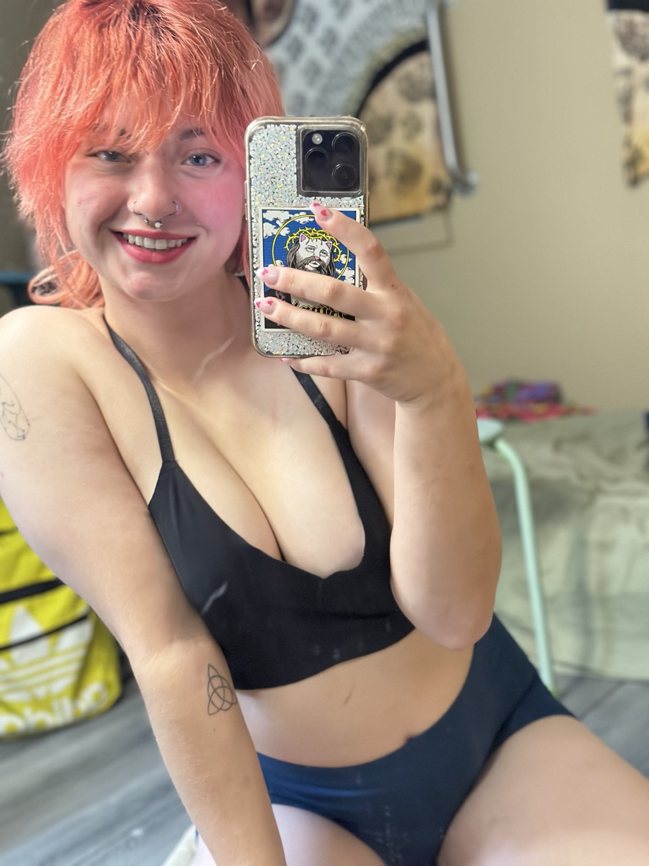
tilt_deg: -16.1
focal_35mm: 48
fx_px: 1200
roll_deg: +8.8
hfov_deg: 30.3
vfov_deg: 39.7
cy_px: 433
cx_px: 324
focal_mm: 6.86
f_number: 1.78
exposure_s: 1/24
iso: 1000
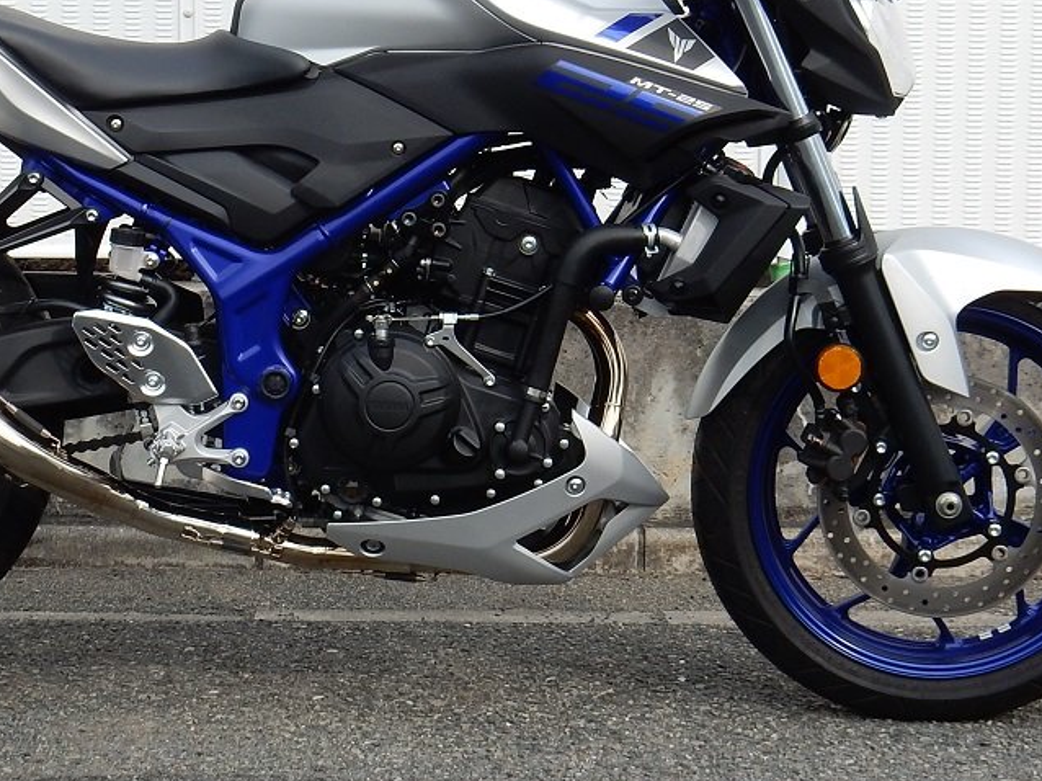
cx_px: 341
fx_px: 2889
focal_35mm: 96
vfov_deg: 15.4
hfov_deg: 20.4
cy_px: 258
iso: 125
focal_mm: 9
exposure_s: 1/400
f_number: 4.5
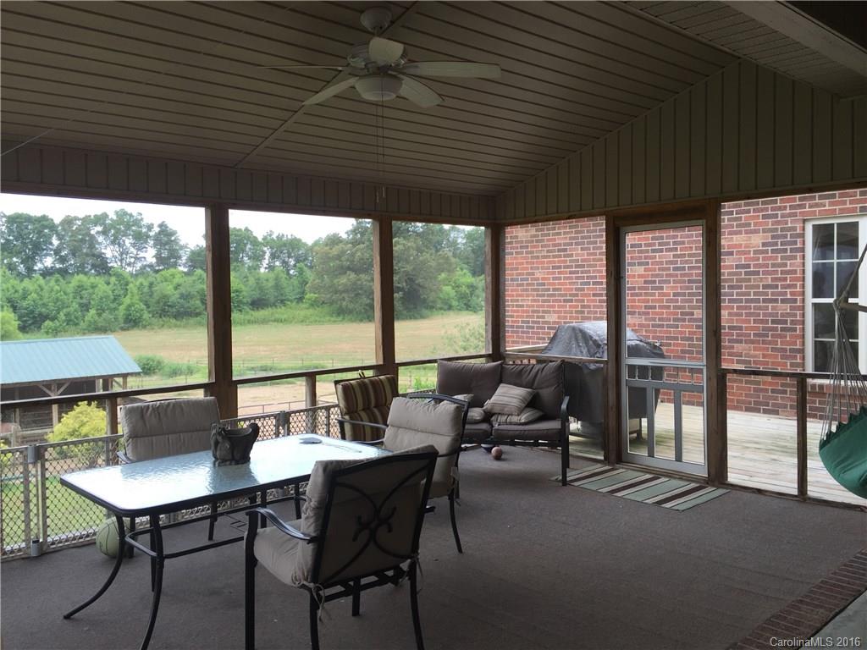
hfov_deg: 61.7
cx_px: 434
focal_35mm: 29
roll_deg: +1.1
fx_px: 726
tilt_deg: -1.8
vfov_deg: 48.2
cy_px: 325
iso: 32
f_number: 2.2
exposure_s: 1/262
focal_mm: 4.15
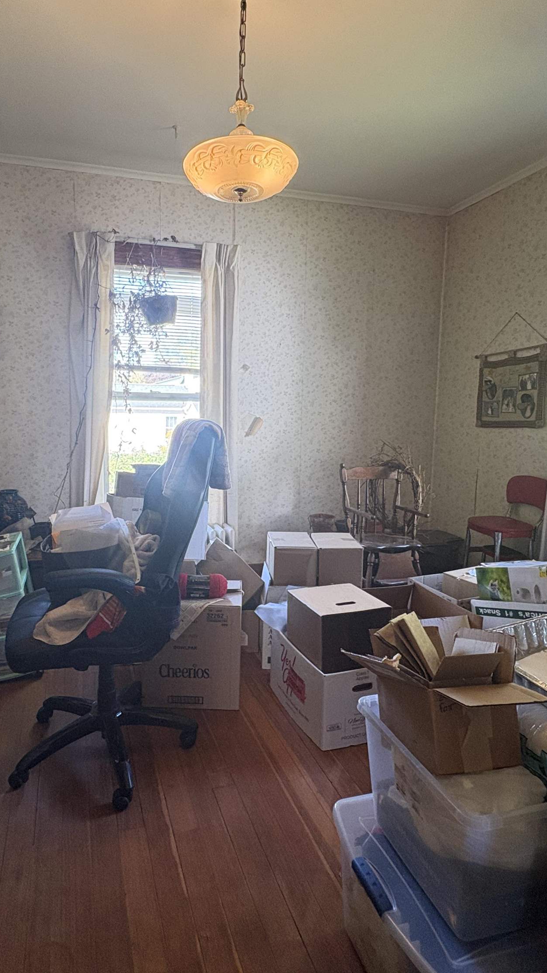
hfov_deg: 53.2
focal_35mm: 21
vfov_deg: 83.8
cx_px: 217
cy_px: 475
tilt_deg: -6.2
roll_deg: -0.8
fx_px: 541
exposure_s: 1/59
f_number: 2.2
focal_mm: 2.22
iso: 250
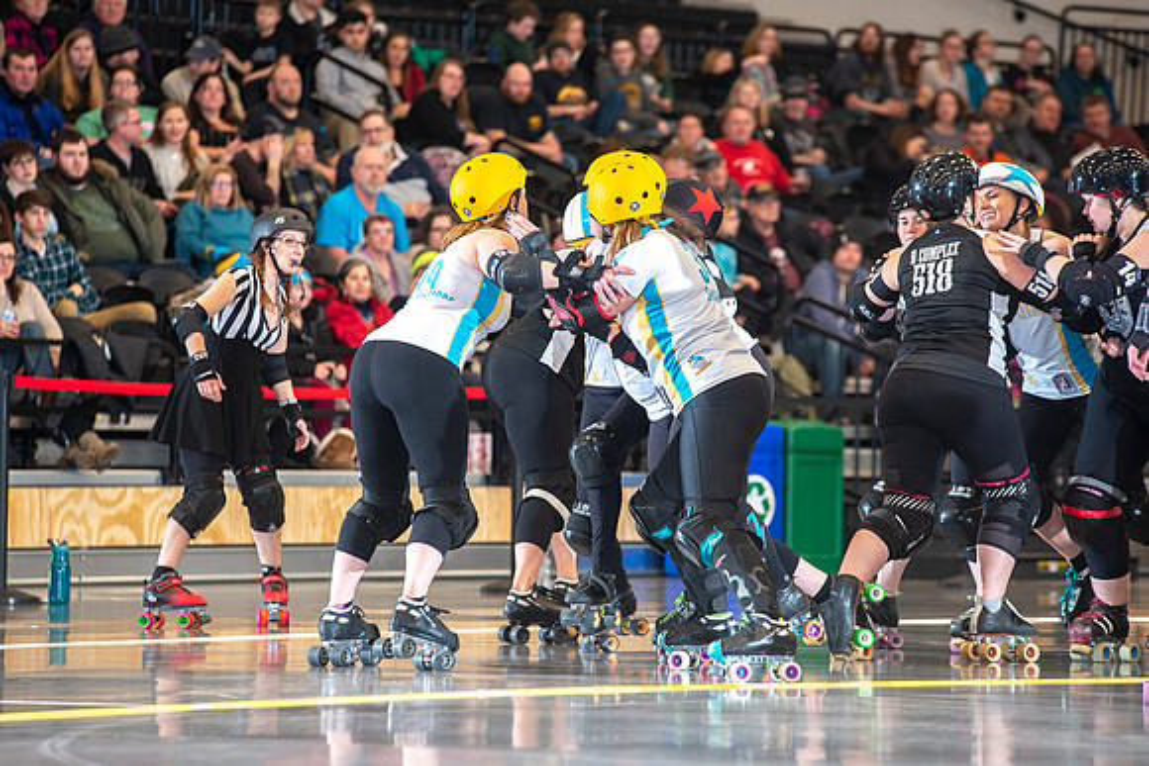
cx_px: 574
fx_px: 6385
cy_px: 383
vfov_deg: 6.9
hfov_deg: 10.3
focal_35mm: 200
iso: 500
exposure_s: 1/160
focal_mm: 200
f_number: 4.5
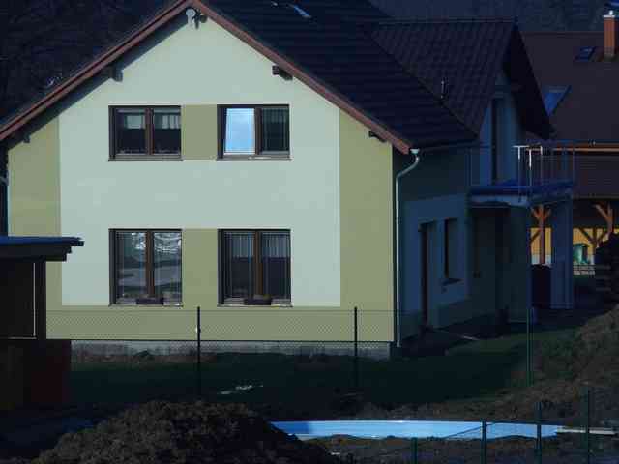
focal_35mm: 229
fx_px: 4095
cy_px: 232
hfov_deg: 8.6
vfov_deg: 6.5
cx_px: 310
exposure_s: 1/320
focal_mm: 34.1
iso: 80
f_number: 7.1
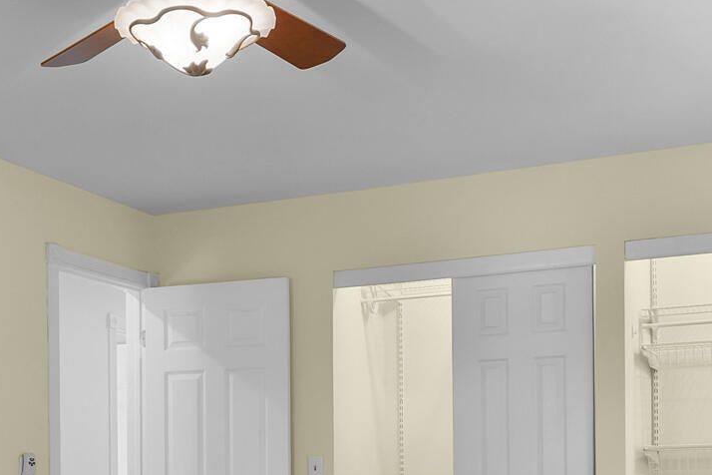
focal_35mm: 56
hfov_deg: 34.8
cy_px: 479
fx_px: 1107
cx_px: 172
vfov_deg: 23.2
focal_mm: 16
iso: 250
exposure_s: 1/25
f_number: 4
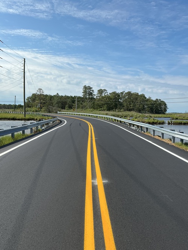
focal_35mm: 29
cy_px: 125
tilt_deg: -4.2
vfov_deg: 61.6
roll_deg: -0.8
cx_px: 94
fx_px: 210
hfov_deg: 48.3
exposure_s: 1/2801
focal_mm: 3
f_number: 1.8
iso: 25
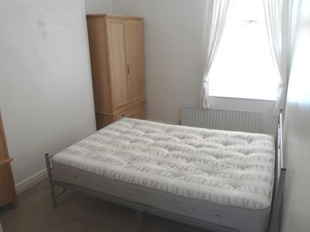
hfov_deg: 63.5
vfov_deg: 49.7
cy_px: 116
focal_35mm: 28
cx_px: 155
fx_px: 251
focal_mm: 4.9
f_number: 3.1
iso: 160
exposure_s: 1/30
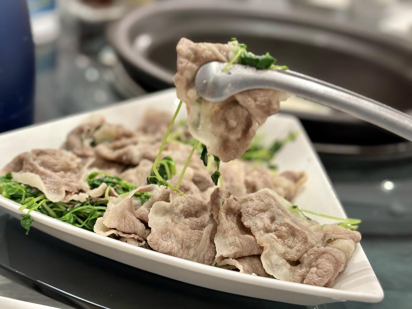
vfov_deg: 30.3
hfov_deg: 39.7
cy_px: 154
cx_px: 206
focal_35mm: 48
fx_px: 571
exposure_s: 1/60
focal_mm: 6.86
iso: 250
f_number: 1.78
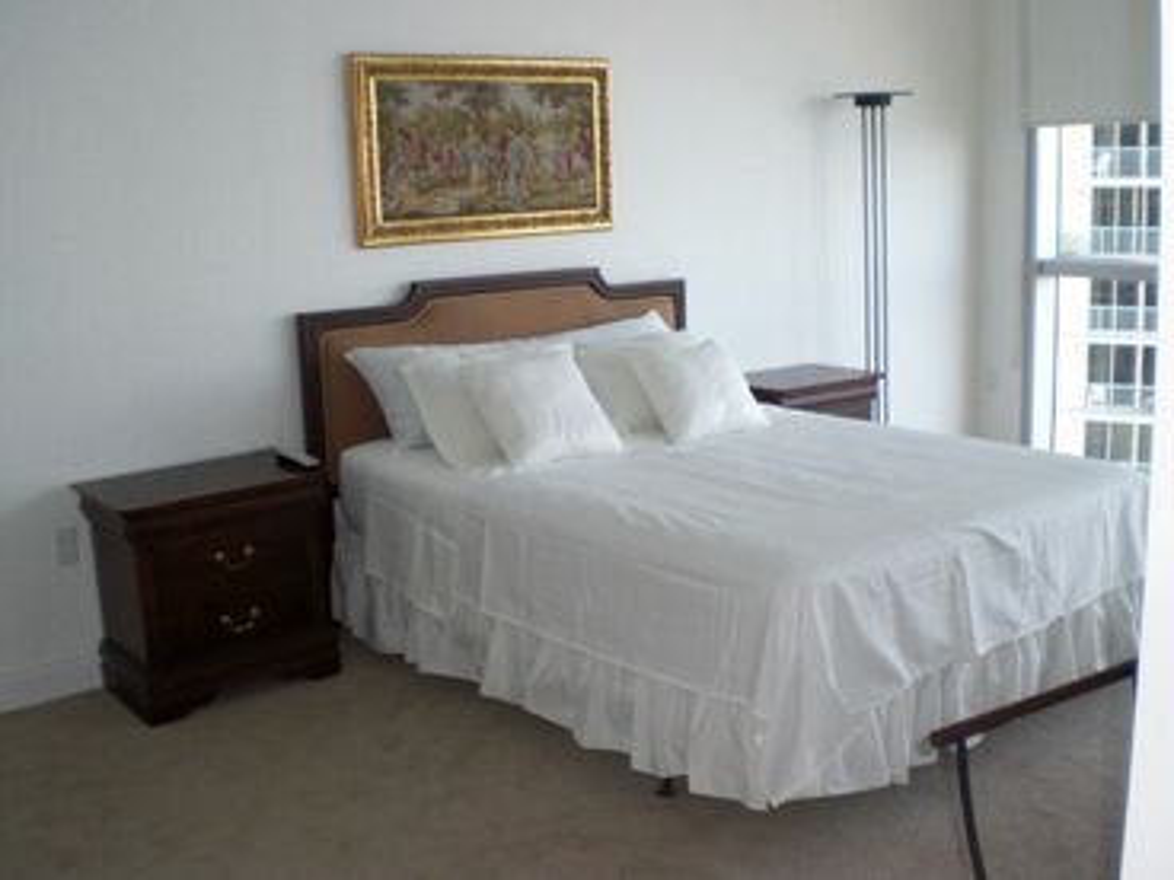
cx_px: 587
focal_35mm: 38
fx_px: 1289
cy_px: 440
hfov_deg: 49.0
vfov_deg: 37.7
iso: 200
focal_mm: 6.3
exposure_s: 1/60
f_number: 3.1
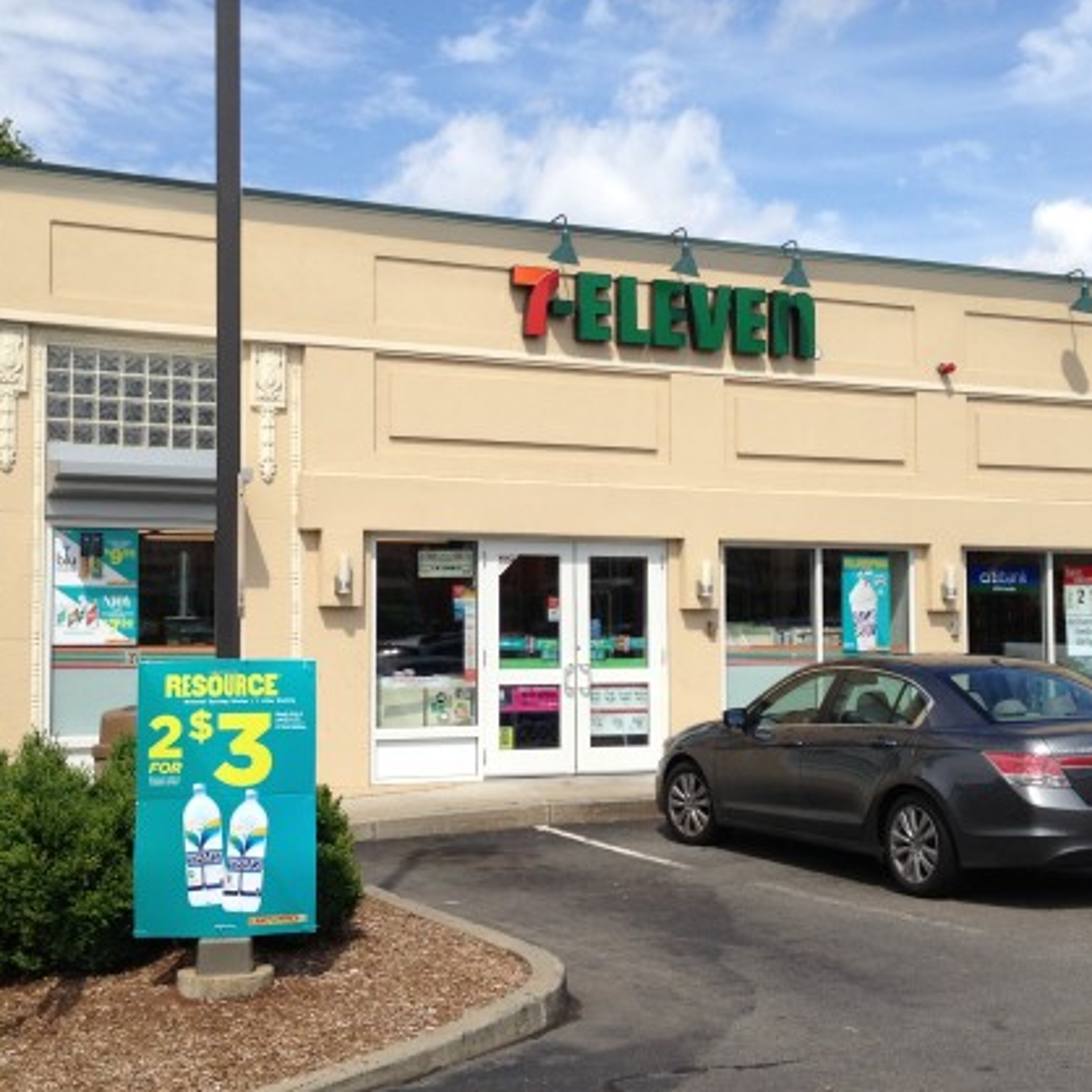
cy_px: 554
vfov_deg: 31.6
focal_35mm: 54
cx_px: 538
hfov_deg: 31.6
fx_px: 1927
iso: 50
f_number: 2.4
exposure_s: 1/1727
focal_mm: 4.28
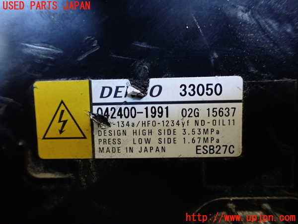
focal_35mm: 30
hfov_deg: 60.0
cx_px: 149
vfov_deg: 46.8
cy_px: 112
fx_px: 258
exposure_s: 1/40
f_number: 2.3
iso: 800
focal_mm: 5.4
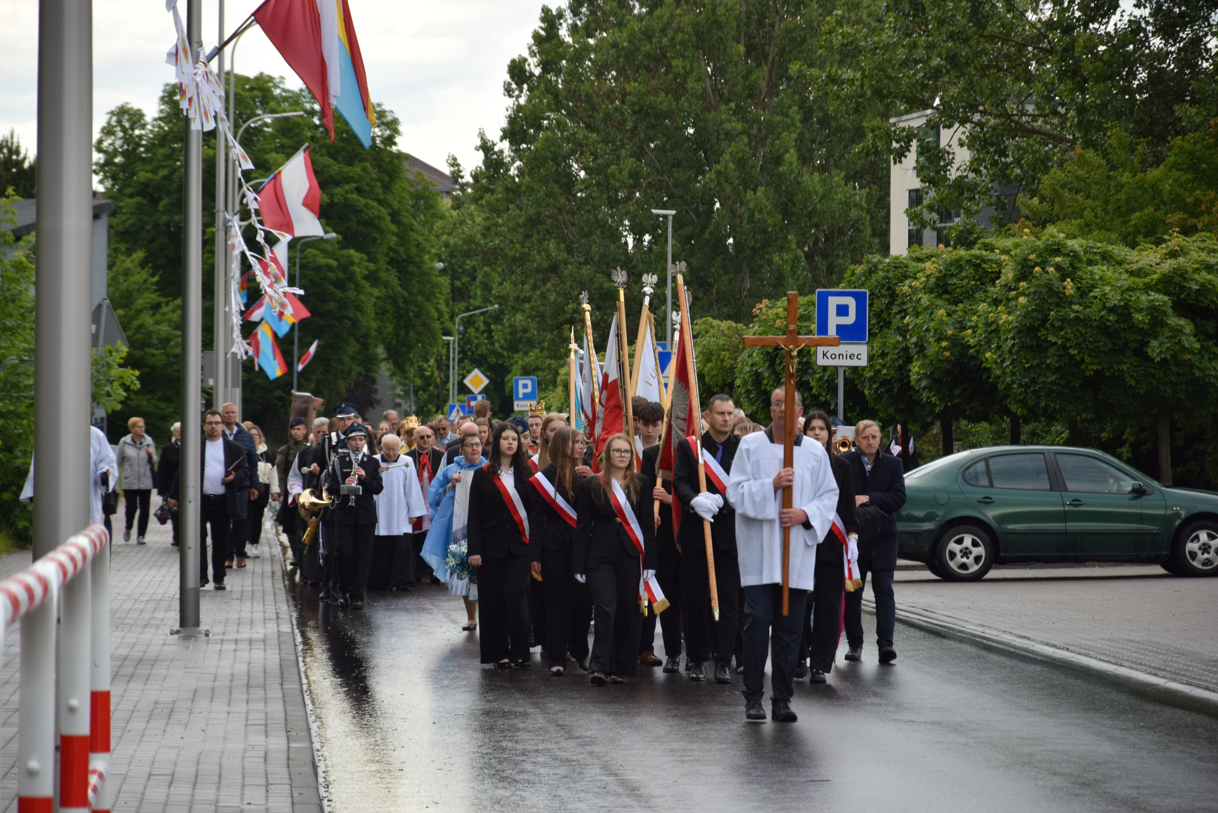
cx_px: 609
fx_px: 5330
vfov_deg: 8.7
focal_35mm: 158
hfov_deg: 13.0
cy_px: 406
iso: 400
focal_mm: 105
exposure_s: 1/500
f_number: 5.6
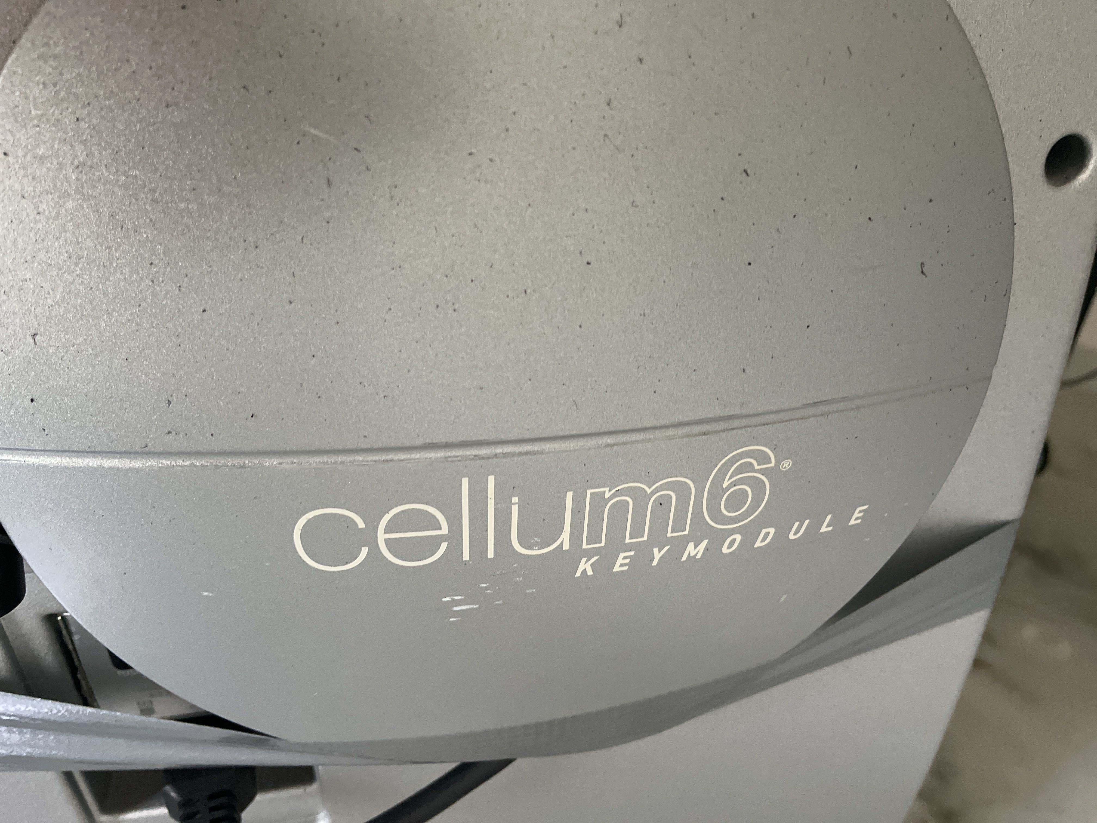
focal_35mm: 26
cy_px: 412
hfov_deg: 67.3
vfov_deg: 53.1
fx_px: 824
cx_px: 548
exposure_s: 1/53
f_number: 1.6
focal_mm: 5.1
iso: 500
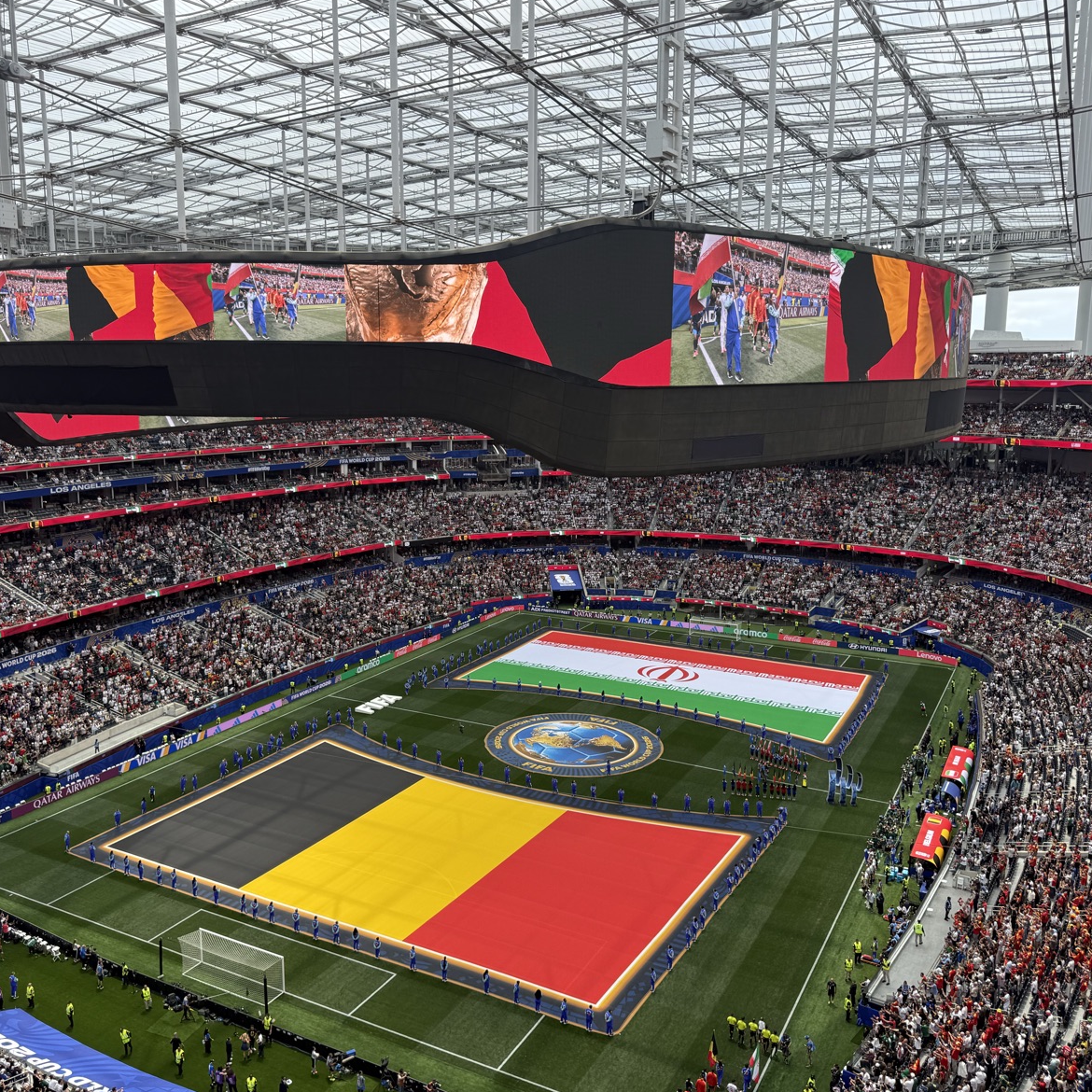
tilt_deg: -8.5
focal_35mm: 29
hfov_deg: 55.5
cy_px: 533
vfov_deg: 55.6
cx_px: 492
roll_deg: -0.4
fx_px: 1035
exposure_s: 1/1493
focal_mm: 6.76
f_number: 1.78
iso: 80
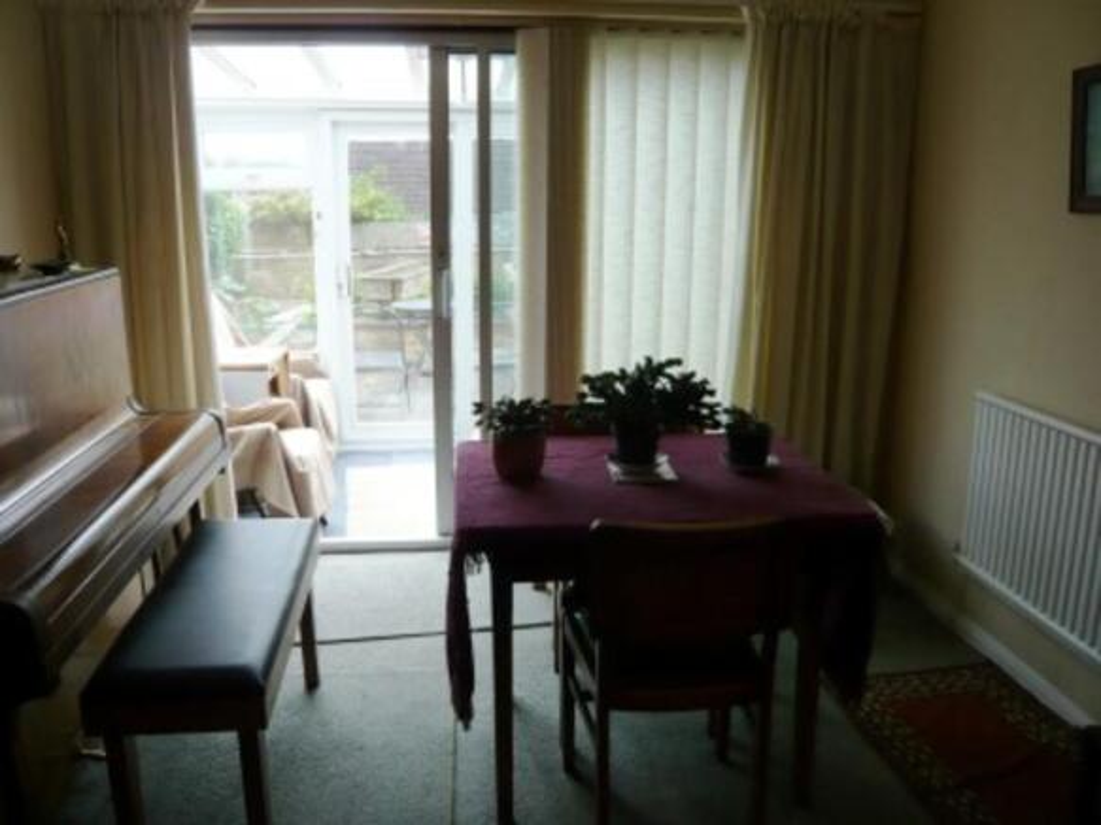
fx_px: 890
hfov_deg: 63.5
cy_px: 412
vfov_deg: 49.7
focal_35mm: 28
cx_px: 550
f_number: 2.8
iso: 100
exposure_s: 1/160
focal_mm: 4.6
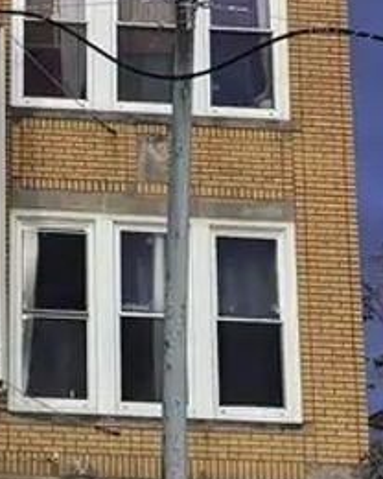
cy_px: 126
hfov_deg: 11.4
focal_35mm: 133
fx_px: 1884
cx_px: -87
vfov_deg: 14.4
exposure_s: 1/30
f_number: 1.6
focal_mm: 5.96
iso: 640
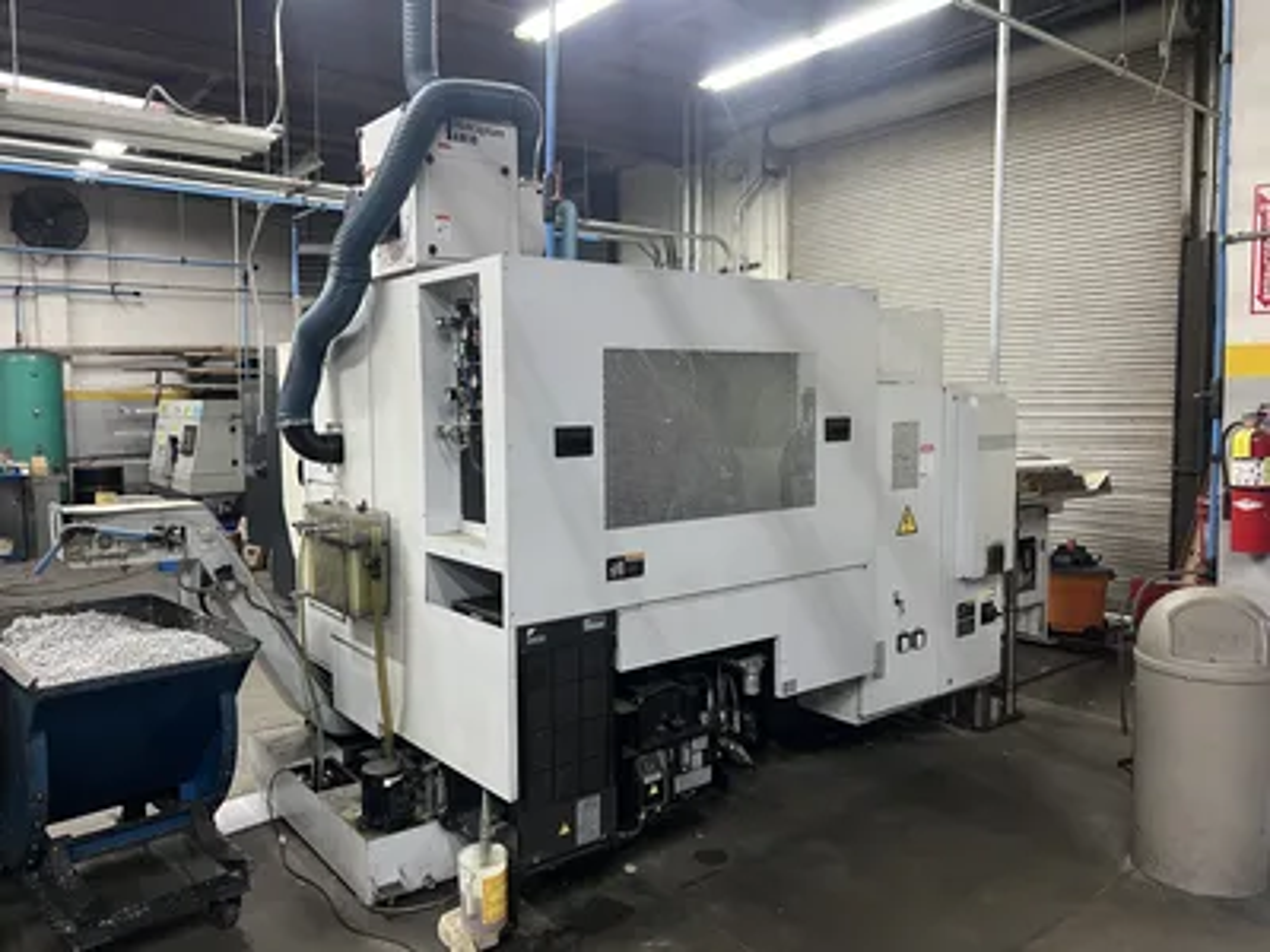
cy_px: 476
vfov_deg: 53.1
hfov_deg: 67.3
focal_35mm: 26
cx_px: 635
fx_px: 954
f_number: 1.5
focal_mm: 5.7
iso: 200
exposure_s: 1/60
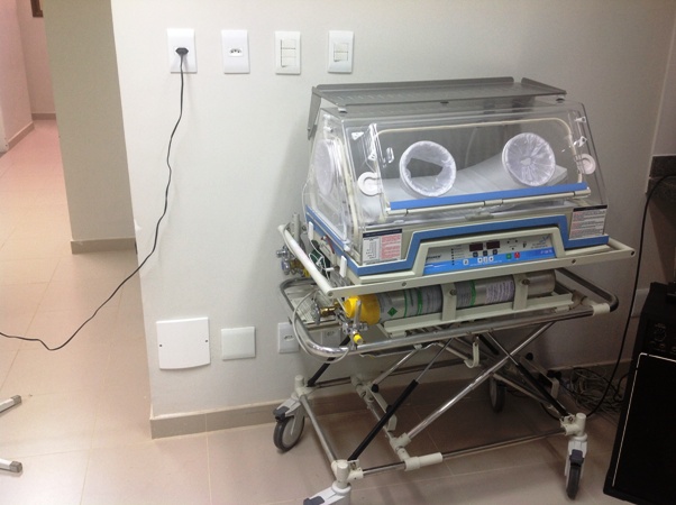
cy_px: 252
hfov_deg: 52.7
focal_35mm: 35
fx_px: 683
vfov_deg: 40.6
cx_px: 338
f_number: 2.4
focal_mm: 4.28
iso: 50
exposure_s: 1/24
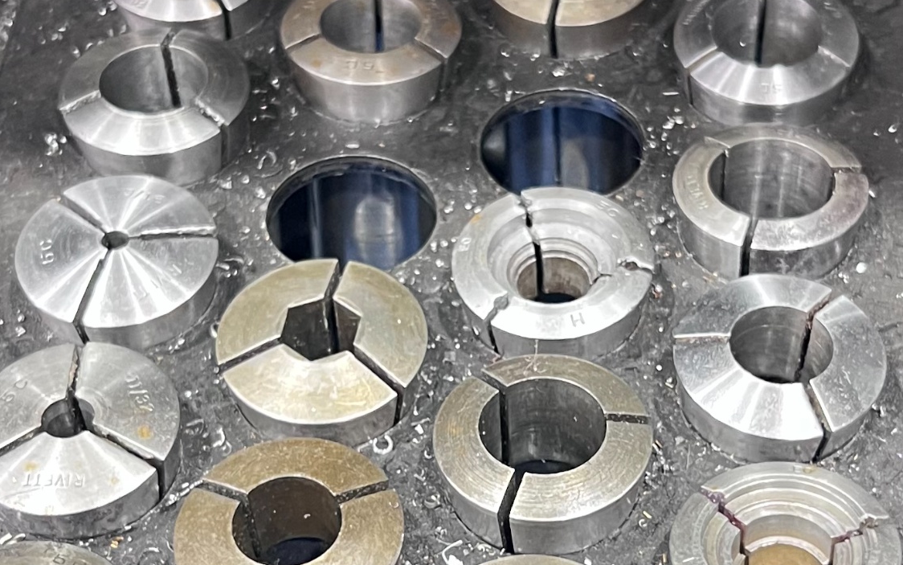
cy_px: 418
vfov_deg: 16.2
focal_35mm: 80
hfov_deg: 25.8
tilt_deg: -49.3
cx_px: 504
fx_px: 1969
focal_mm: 5.7
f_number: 1.5
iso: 320
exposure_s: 1/50
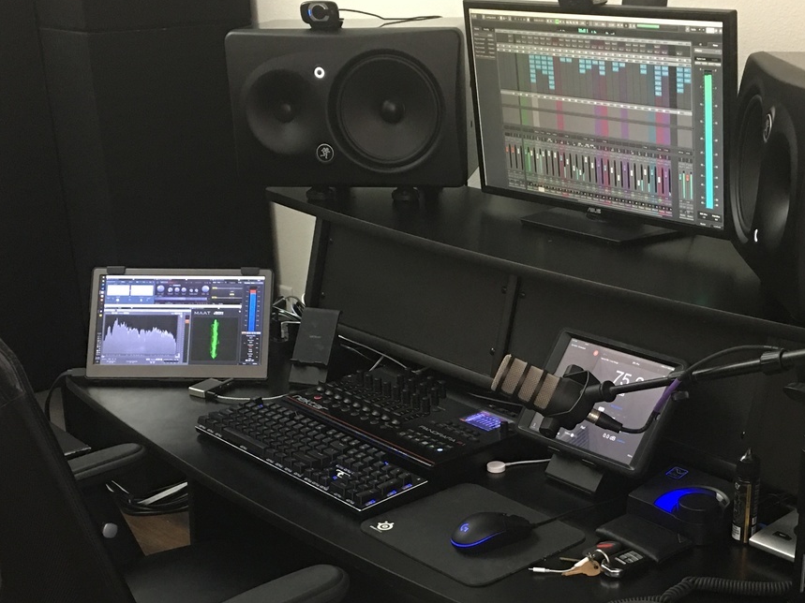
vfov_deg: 26.5
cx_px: 472
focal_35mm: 54
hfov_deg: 35.5
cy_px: 492
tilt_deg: -24.2
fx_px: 1256
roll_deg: +1.1
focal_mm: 4.15
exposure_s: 1/4
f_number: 2.2
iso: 50
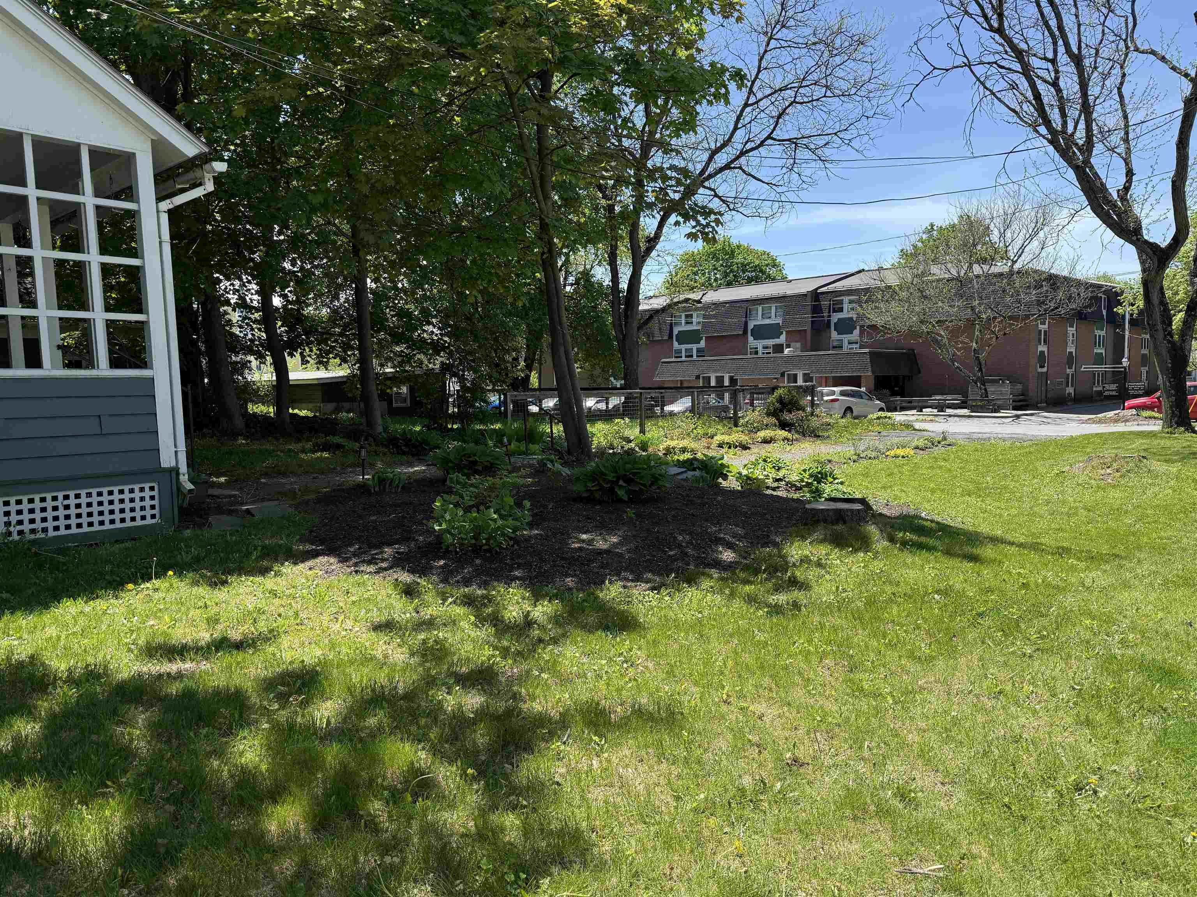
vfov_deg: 56.8
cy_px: 448
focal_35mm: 24
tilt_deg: -5.1
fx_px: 830
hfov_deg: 71.6
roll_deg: +1.1
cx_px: 598
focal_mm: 6.76
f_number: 1.78
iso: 100
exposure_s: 1/2370
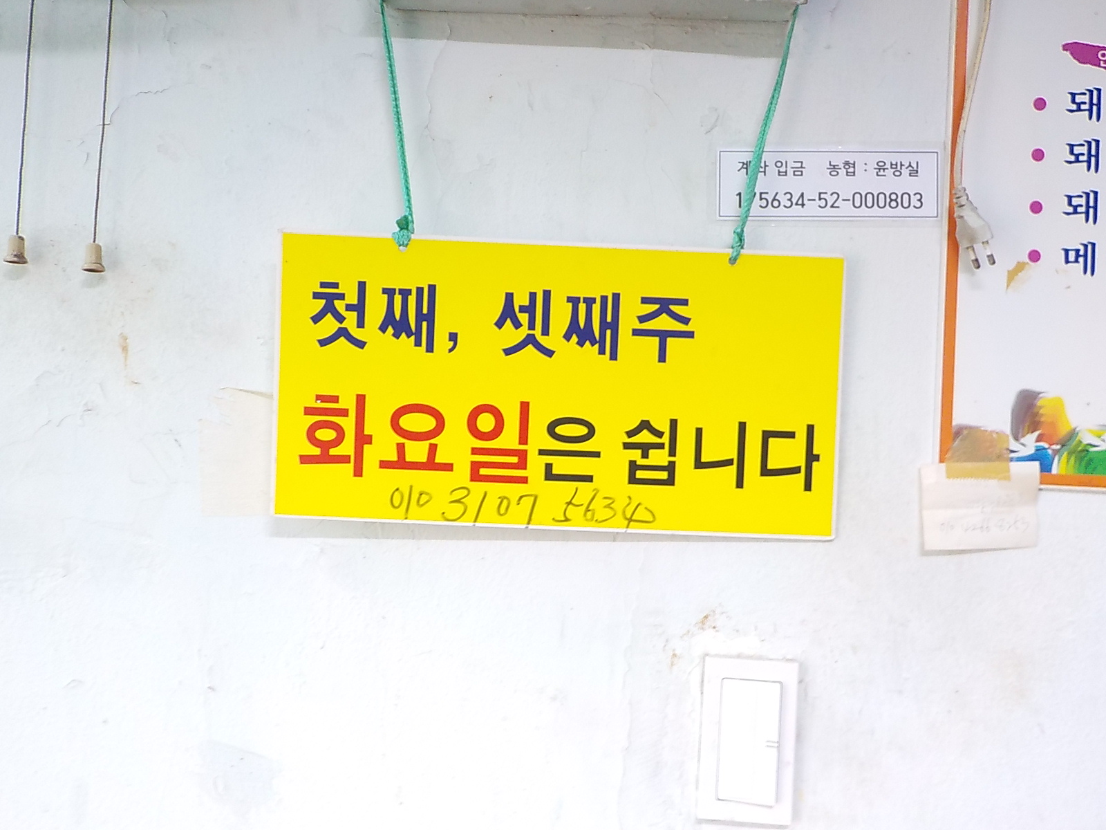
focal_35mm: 30
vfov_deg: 46.8
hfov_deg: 60.0
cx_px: 553
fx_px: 959
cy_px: 415
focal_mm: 4.1
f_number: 3.3
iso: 220
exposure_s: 1/30
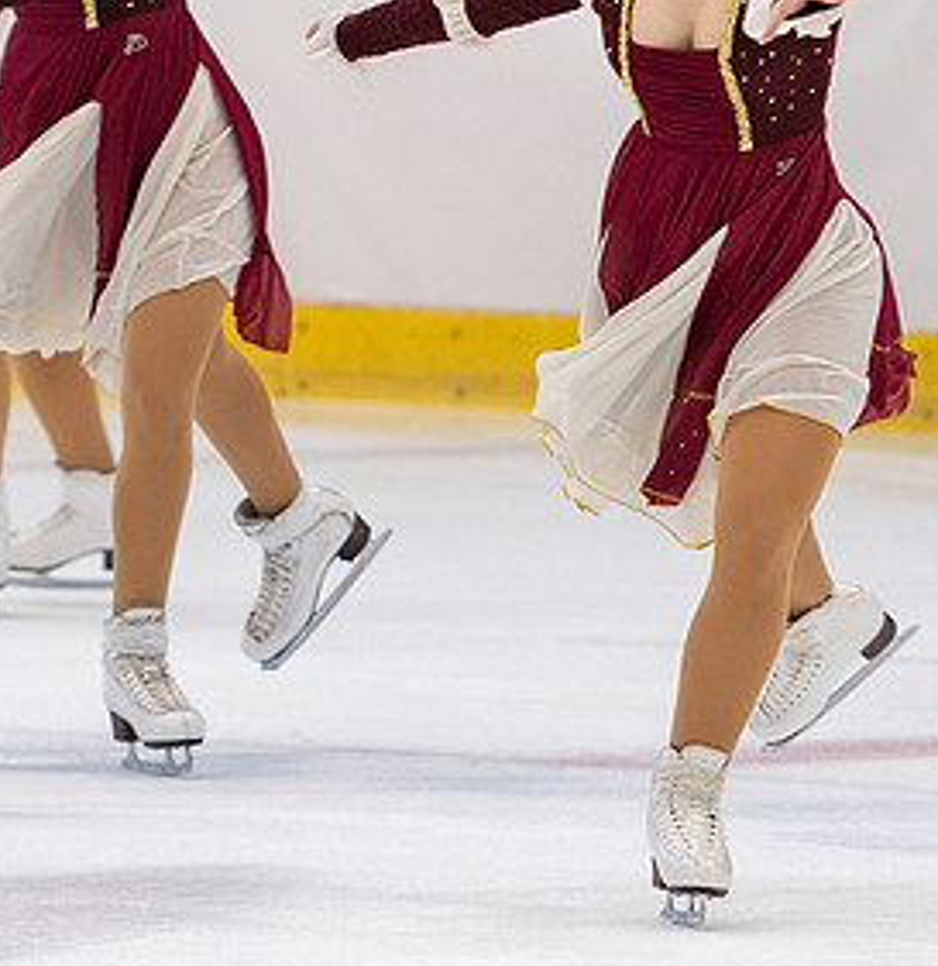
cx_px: 759
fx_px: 16737
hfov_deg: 3.2
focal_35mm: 538
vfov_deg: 3.3
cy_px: 179
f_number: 3.5
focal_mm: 135
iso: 800
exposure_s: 1/250
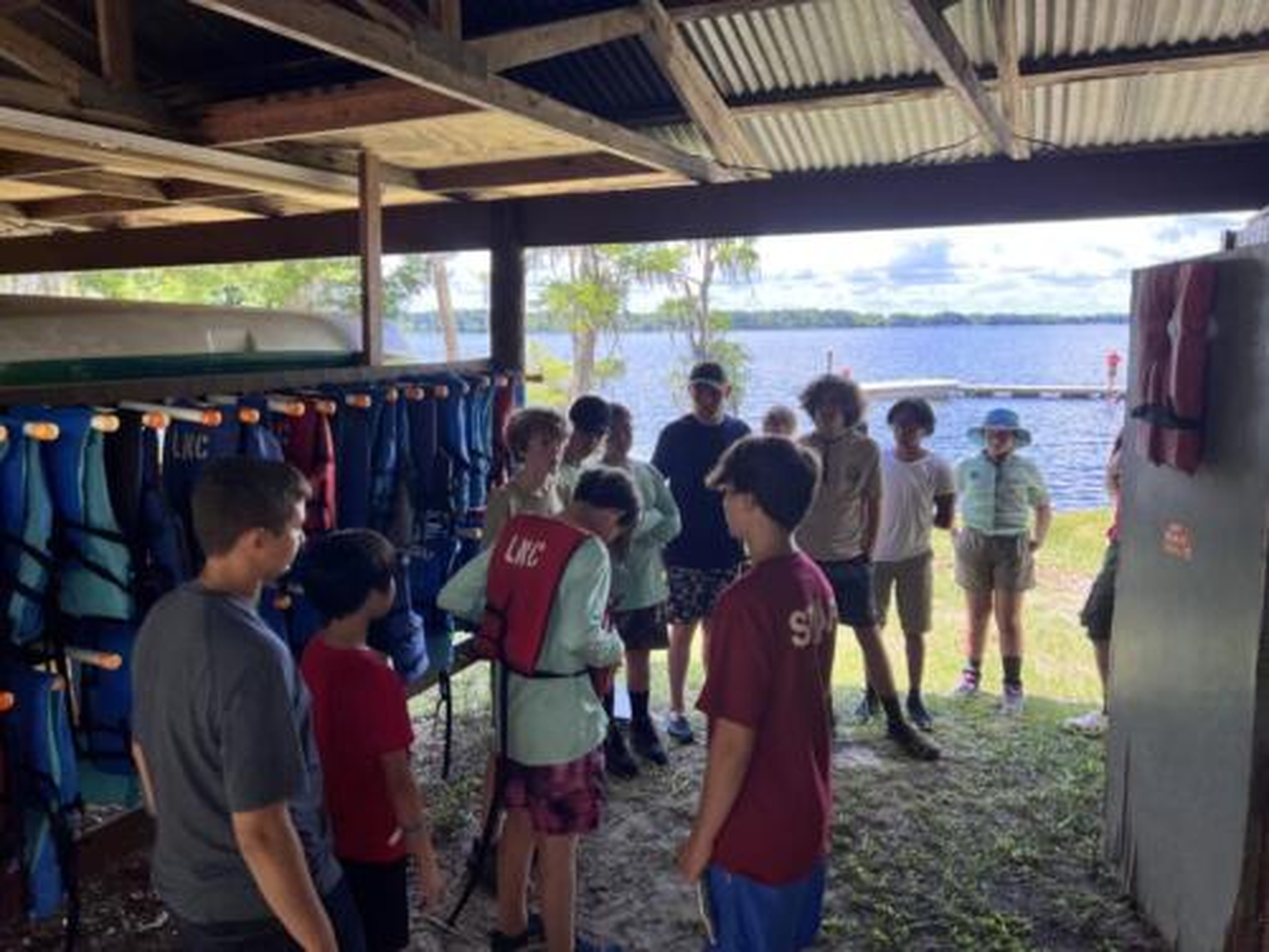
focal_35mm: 26
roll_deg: +0.8
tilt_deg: -8.9
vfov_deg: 53.1
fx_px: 953
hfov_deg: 67.3
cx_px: 634
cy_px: 476
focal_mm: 5.7
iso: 50
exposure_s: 1/495
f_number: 1.5
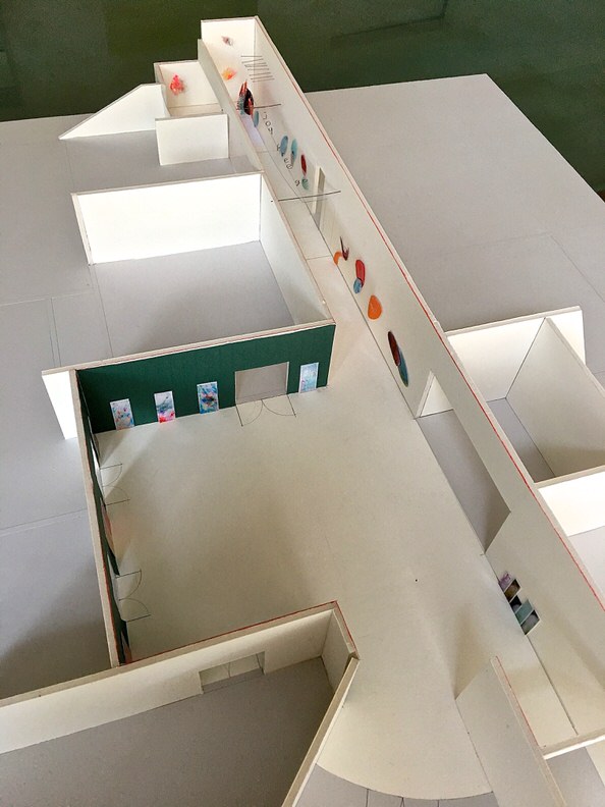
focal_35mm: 29
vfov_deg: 61.7
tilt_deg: -53.6
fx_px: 676
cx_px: 302
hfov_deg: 48.2
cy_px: 404
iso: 50
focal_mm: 4.15
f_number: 2.2
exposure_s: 1/15
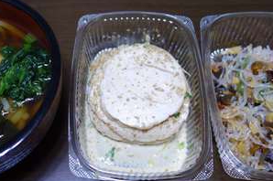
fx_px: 356
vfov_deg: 28.4
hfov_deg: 41.6
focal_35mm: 47
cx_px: 99
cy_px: 60
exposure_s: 1/30
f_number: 1.8
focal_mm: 10.4
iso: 400
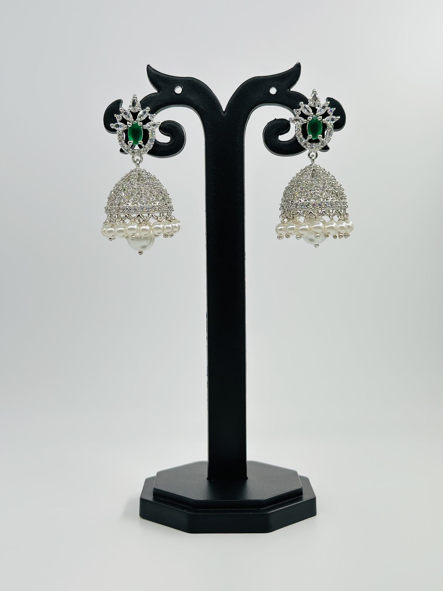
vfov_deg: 39.7
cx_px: 222
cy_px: 296
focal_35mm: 48
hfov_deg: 30.3
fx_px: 819
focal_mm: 6.86
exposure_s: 1/1613
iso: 80
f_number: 1.78
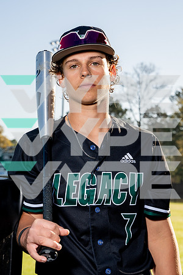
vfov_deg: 24.1
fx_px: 642
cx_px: 70
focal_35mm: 84
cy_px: 135
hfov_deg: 16.2
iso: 100
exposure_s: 1/250
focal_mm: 55
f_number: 5.6
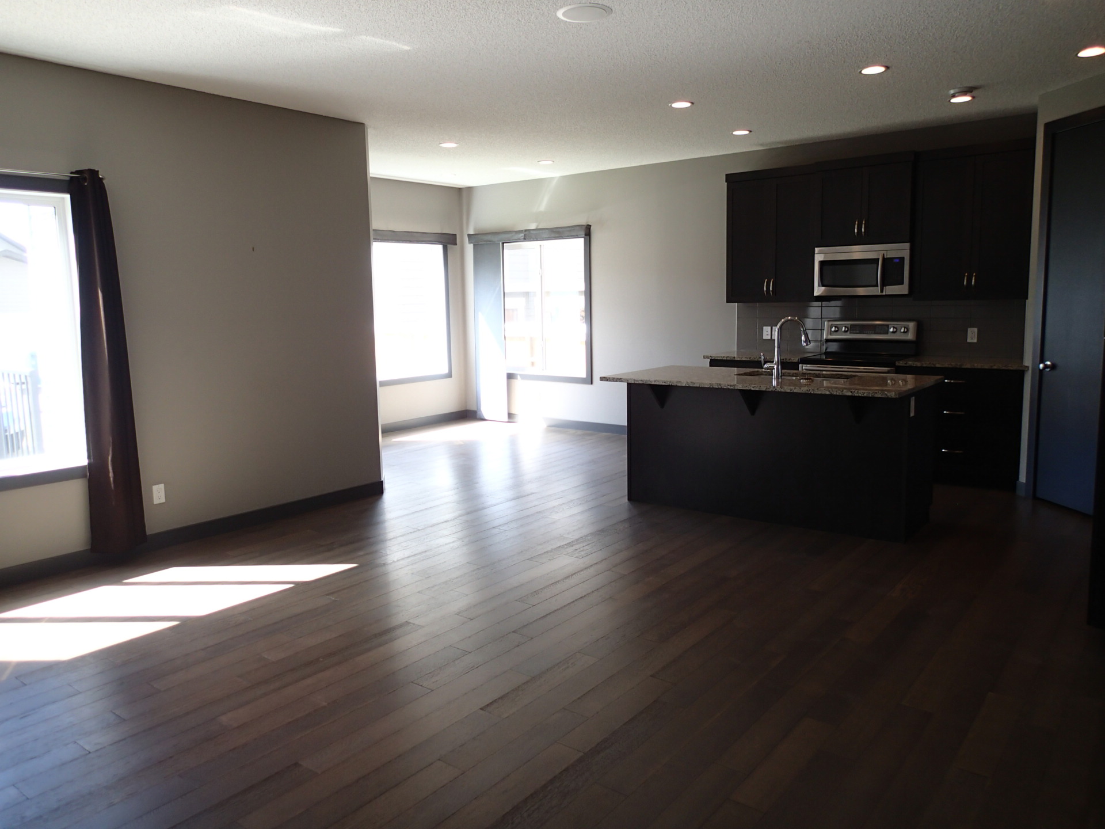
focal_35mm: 25
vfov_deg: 54.9
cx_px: 552
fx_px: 798
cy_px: 414
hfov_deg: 69.4
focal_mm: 4.5
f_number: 2
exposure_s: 1/100
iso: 100
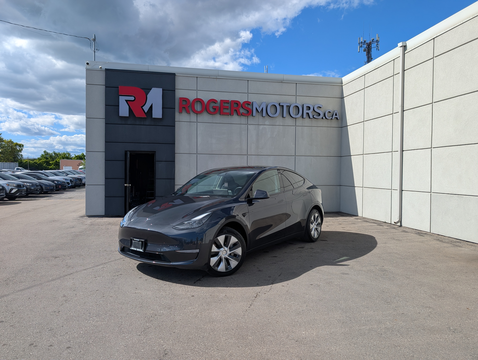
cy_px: 180
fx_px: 332
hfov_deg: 71.5
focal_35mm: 24
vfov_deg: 56.9
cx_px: 239
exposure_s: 1/1080
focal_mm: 6.9
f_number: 1.68
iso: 20
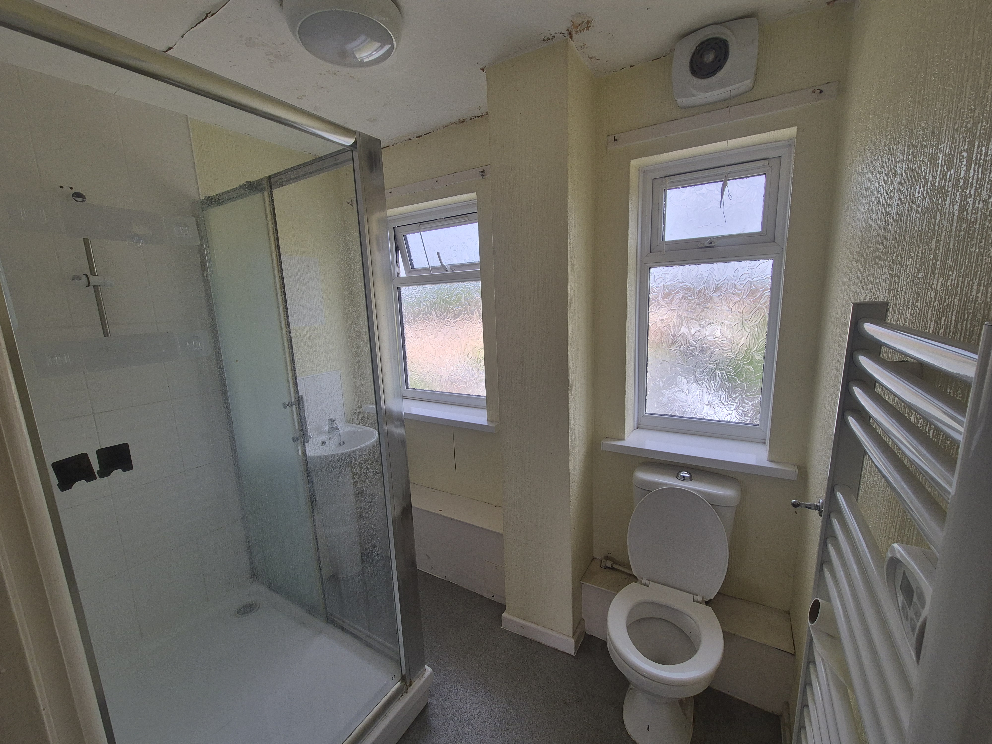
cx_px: 496
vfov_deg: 89.9
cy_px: 372
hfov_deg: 106.2
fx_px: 373
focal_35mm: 13
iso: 50
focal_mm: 2.2
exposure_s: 1/510
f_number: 2.2
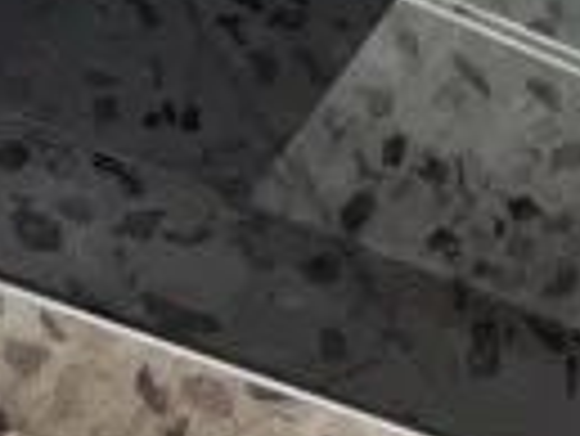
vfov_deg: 11.5
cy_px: 76
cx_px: 814
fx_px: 2163
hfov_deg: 14.4
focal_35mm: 129
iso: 125
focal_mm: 5.7
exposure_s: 1/76
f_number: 1.5
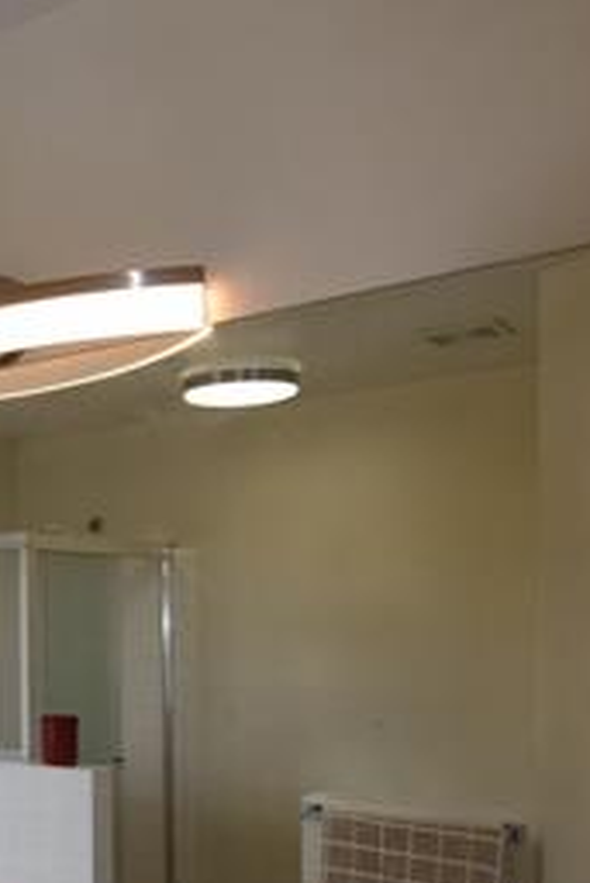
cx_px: -140
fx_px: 1105
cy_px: 659
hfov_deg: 26.2
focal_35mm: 45
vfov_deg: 42.3
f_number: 5.6
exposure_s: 1/125
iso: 360
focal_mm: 10
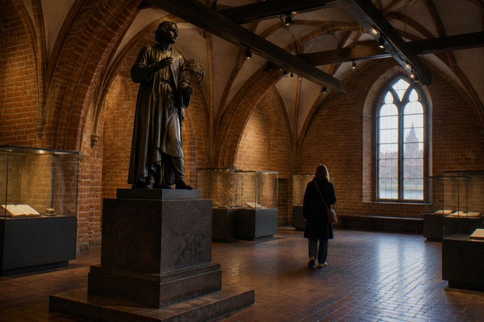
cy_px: 161
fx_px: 632
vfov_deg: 28.6
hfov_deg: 41.9
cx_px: 242
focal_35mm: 47
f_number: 3.5
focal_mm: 47
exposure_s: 1/100
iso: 3200
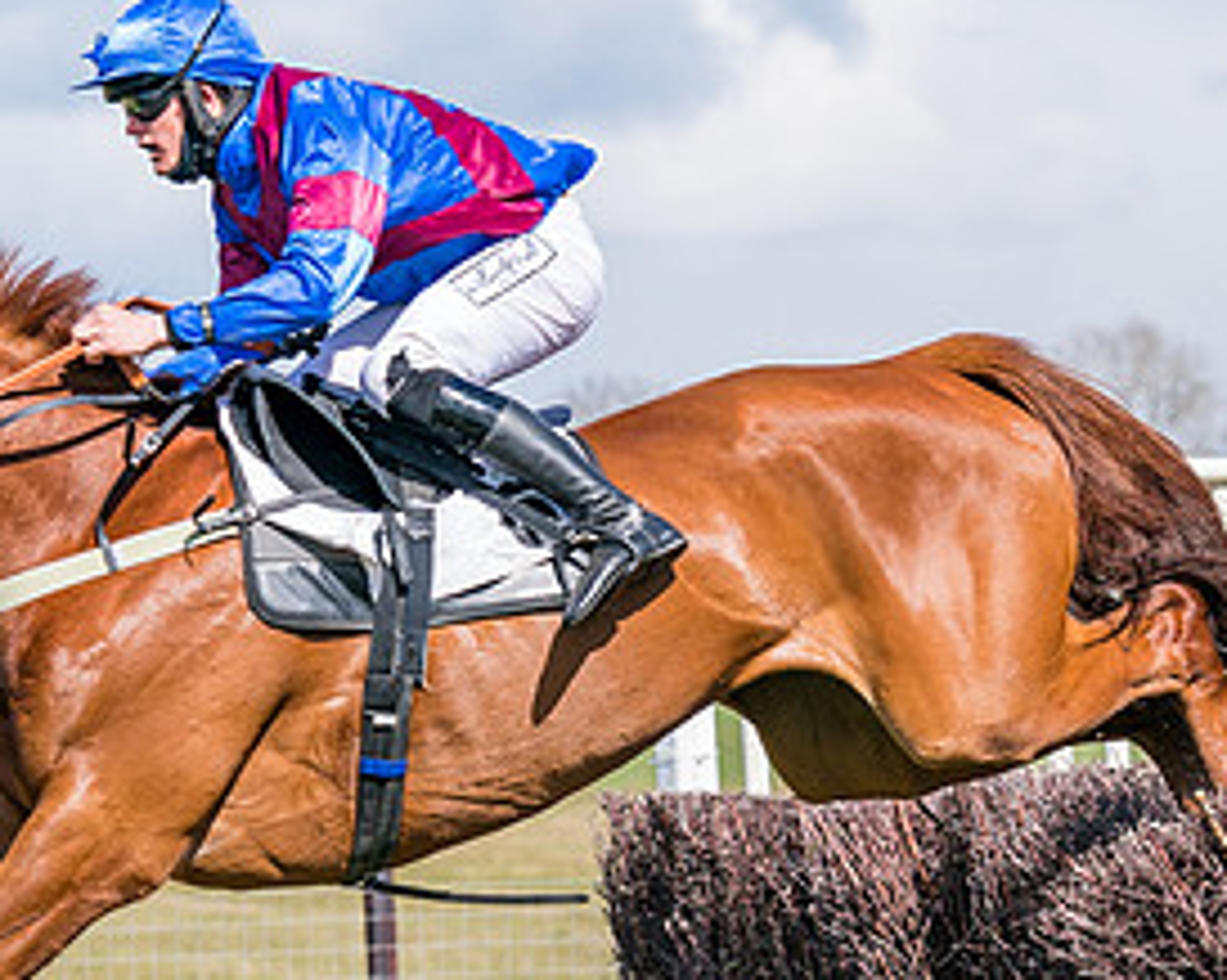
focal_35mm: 287
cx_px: 877
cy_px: 553
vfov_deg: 5.4
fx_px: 10415
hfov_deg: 6.7
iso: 200
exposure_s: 1/1600
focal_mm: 99
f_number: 4
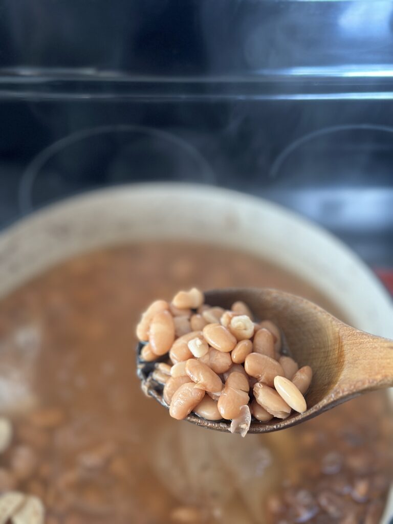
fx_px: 727
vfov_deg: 39.7
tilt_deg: -49.1
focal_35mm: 48
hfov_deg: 30.3
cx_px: 196
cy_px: 262
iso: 500
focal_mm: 6.86
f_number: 1.78
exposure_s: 1/40
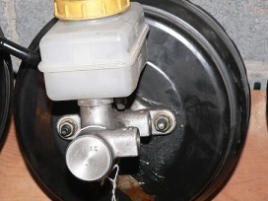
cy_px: 89
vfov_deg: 15.2
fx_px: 751
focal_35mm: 97
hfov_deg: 20.2
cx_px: 128
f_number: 2.8
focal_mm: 9.1
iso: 100
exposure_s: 1/60
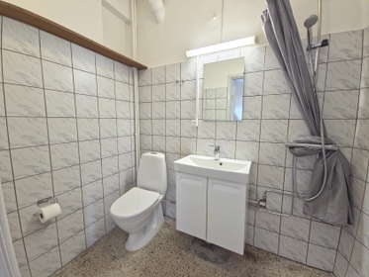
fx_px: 139
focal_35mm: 13
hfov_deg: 106.2
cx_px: 184
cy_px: 138
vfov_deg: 89.9
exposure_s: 1/50
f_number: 2.2
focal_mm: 2.2
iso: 400
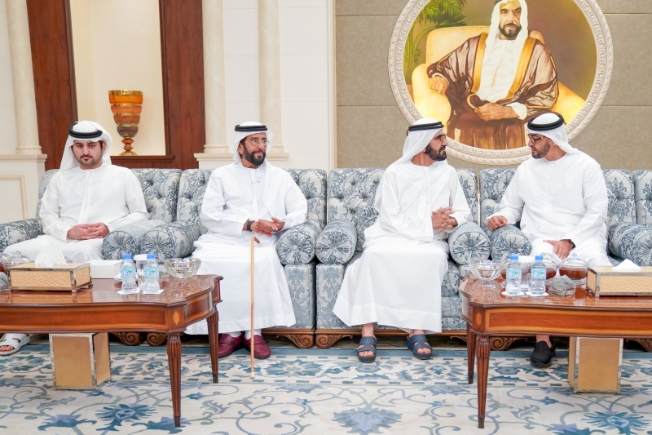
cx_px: 326
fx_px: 525
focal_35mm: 29
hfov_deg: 63.7
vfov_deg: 44.9
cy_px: 218
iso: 1250
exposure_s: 1/200
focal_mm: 29
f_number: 2.8
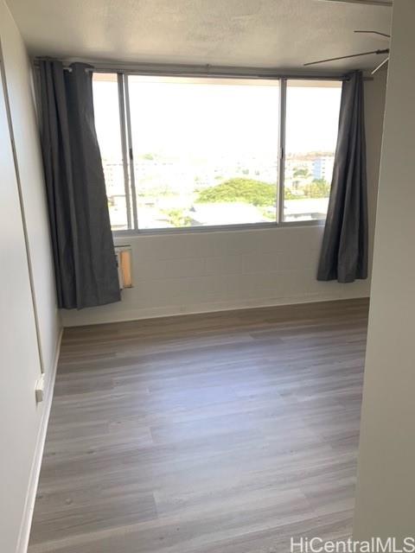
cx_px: 208
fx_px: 416
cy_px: 276
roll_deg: +2.6
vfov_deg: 67.3
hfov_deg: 53.1
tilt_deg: -14.2
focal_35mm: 26
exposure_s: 1/75
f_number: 1.8
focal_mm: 4.25
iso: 100
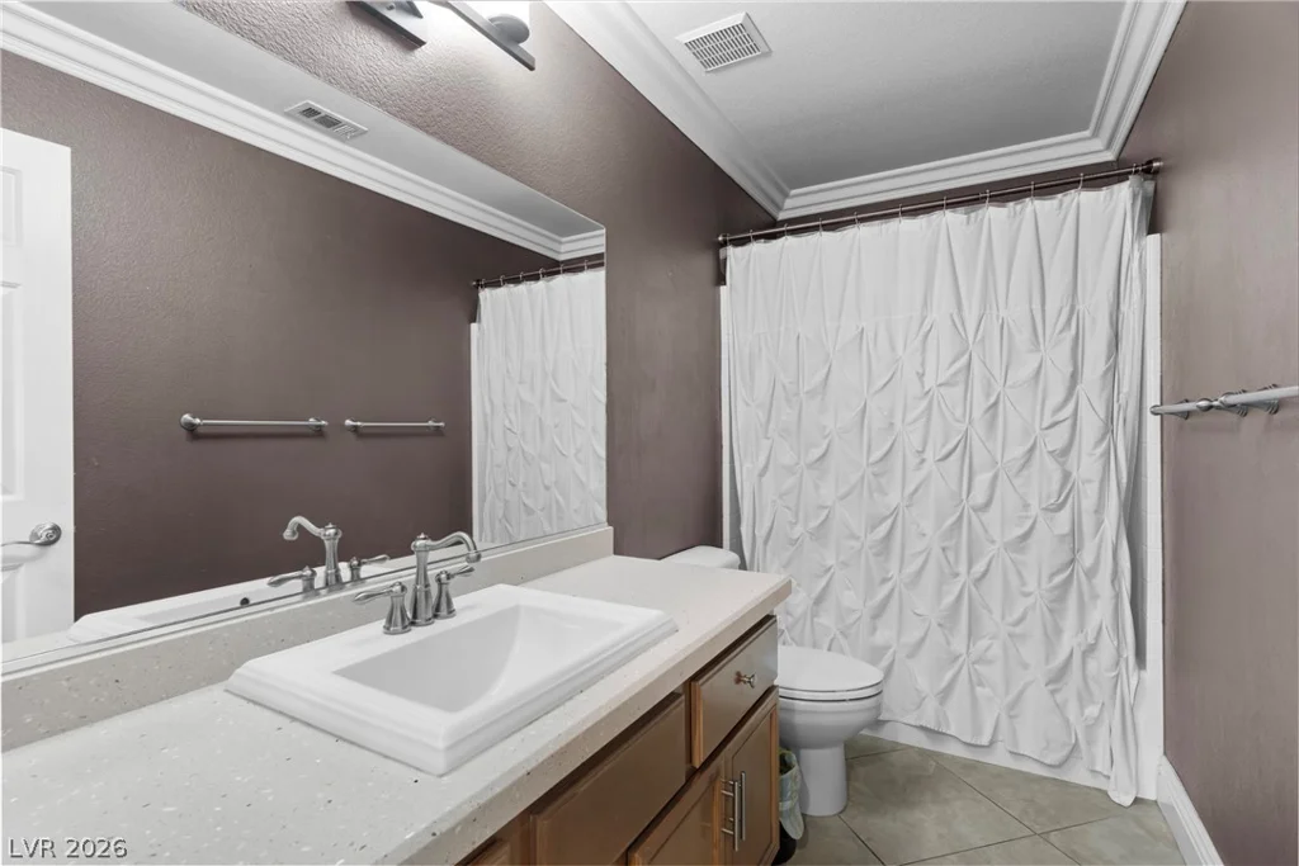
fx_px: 613
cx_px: 650
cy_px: 433
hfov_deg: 93.3
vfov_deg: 70.5
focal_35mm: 17
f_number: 8
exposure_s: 1/2.5
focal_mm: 17
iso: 400
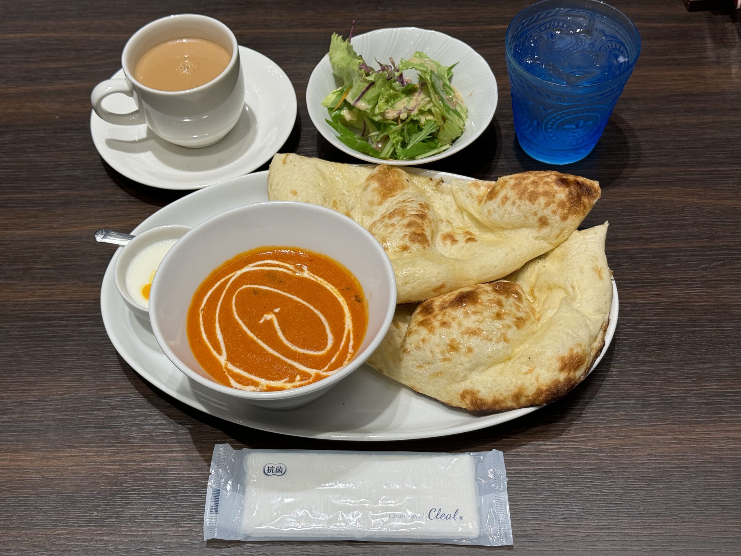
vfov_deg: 30.3
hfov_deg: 39.7
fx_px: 1028
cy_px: 278
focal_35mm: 48
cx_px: 370
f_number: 1.78
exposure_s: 1/100
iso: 50
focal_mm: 6.76
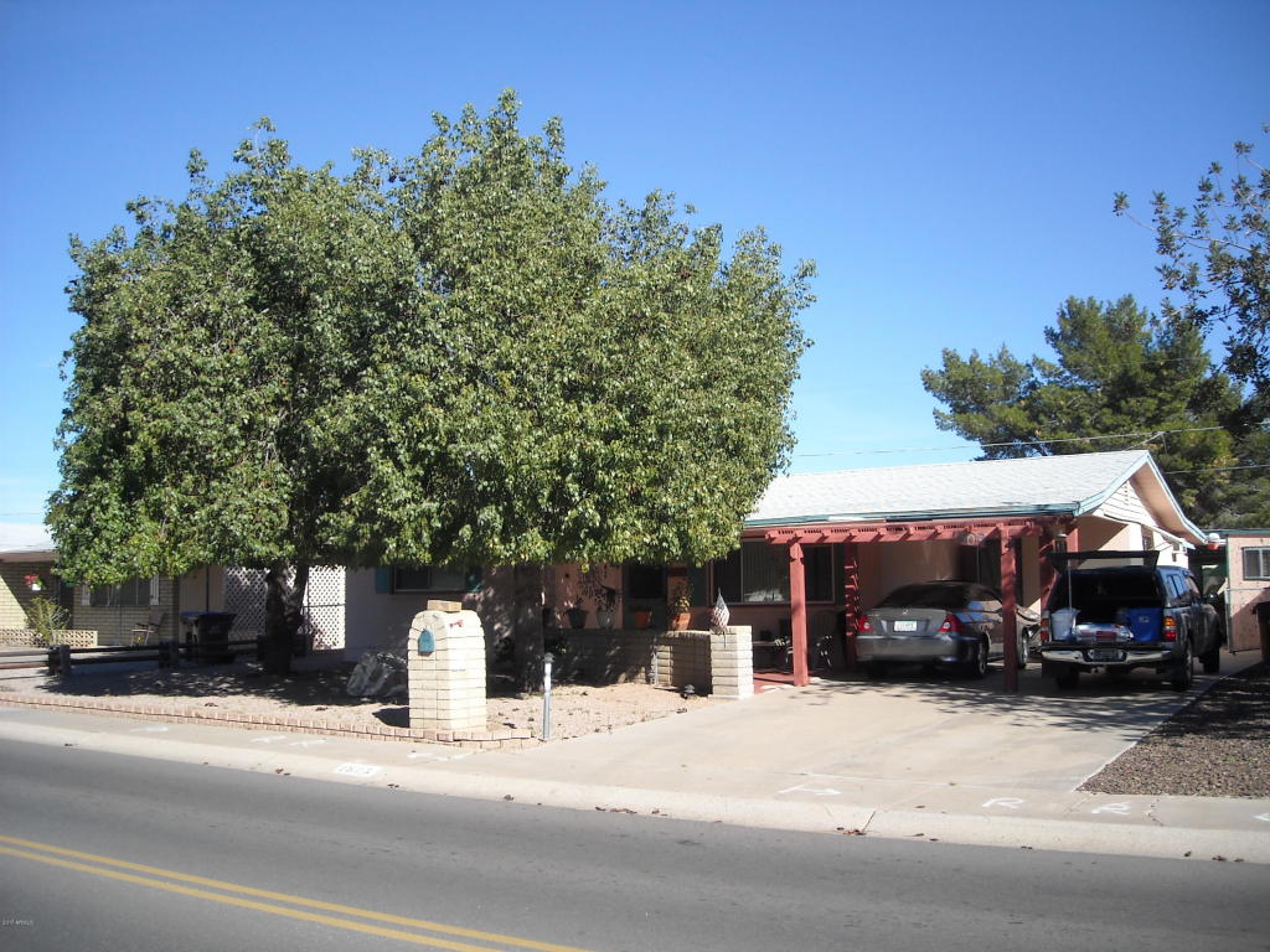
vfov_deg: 40.7
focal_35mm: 35
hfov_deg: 52.6
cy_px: 476
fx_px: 1284
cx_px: 635
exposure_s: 1/250
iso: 80
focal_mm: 5.7
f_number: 5.6
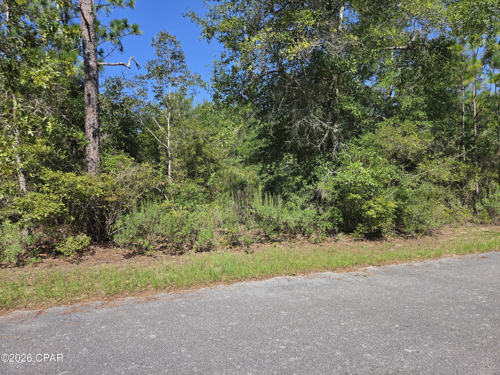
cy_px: 188
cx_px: 250
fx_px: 332
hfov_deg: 73.9
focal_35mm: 23
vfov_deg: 58.9
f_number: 1.8
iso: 80
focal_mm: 5.4
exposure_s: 1/2686
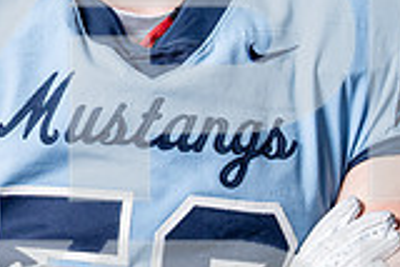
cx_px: 20
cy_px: 71
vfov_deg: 5.7
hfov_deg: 8.4
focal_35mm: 243
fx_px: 2702
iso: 640
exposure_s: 1/250
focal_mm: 67
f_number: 8
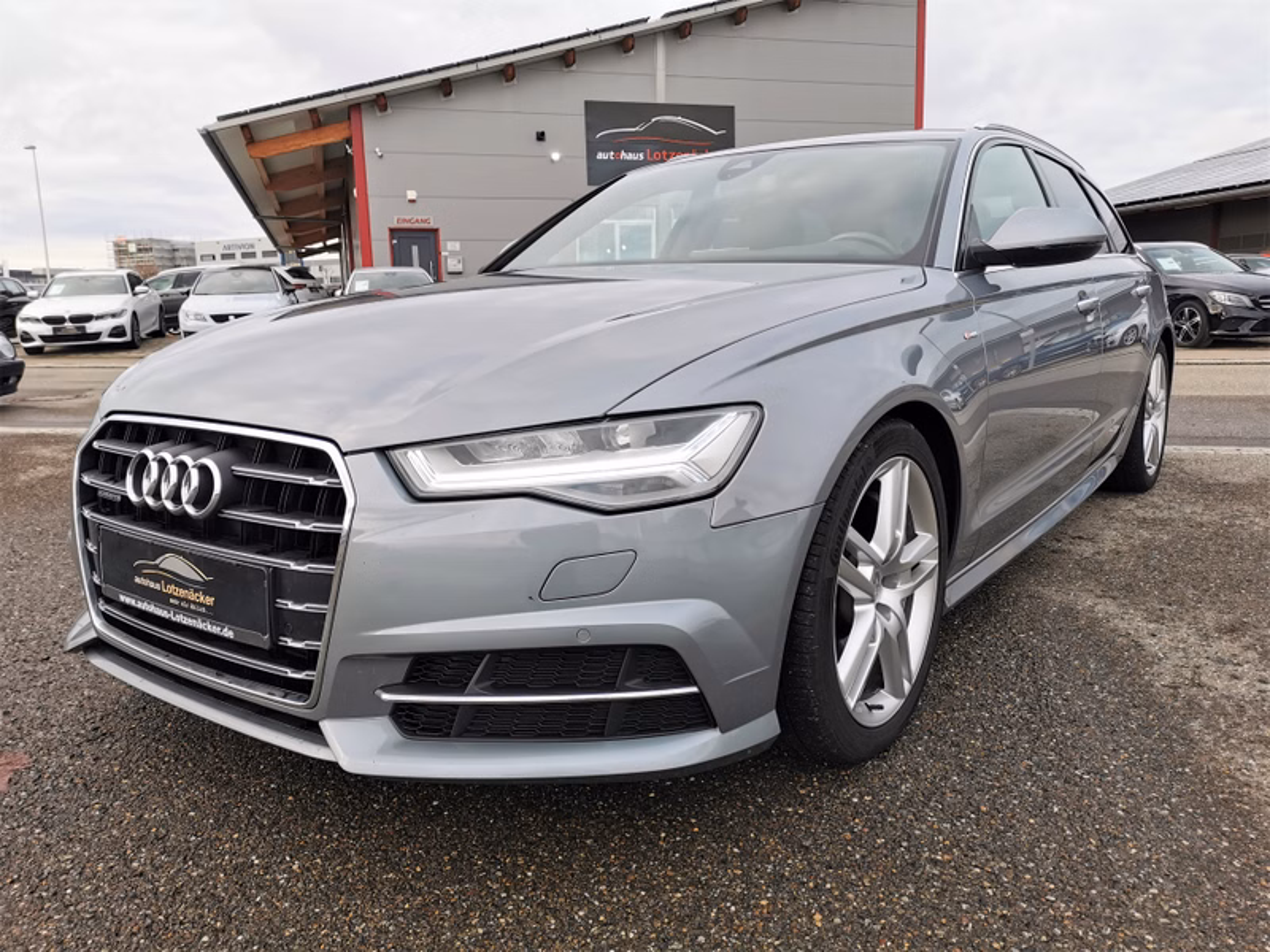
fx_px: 991
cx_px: 635
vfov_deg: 51.4
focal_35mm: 27
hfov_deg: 65.3
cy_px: 476
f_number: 1.8
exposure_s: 1/477
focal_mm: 5.58
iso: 50
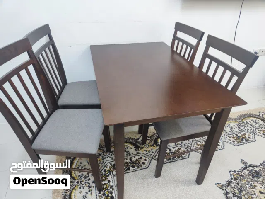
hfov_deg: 73.9
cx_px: 132
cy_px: 100
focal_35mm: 23
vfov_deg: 58.9
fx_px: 176
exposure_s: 1/50
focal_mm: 5.59
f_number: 1.88
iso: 603
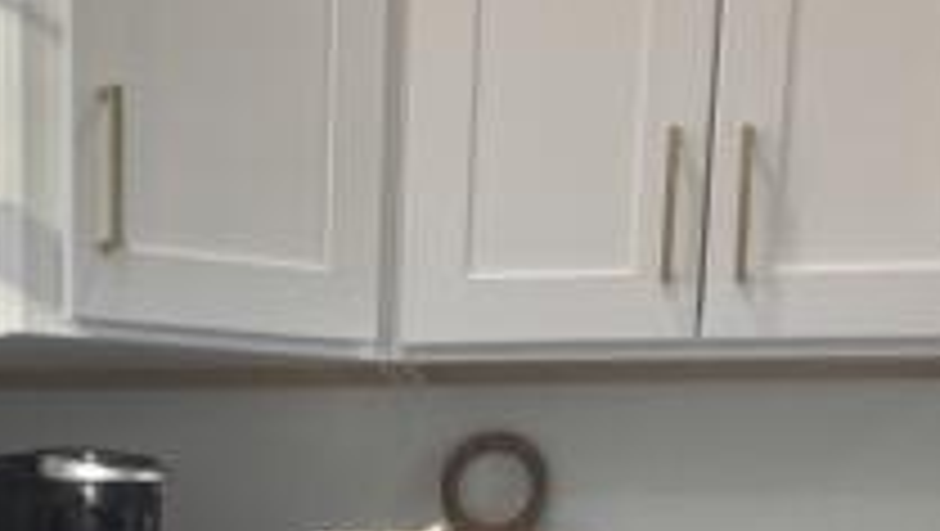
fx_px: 1996
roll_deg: +0.2
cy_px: 1058
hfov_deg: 26.0
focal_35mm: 80
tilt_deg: -13.8
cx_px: 180
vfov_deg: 13.1
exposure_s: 1/120
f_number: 1.78
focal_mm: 6.76
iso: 125
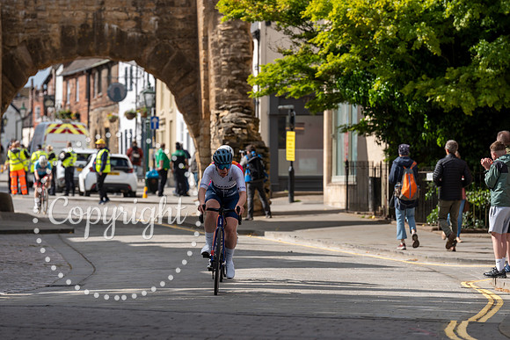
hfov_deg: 11.5
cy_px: 170
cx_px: 255
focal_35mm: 178
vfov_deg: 7.7
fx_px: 2522
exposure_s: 1/1000
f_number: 5
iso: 160
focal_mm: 178
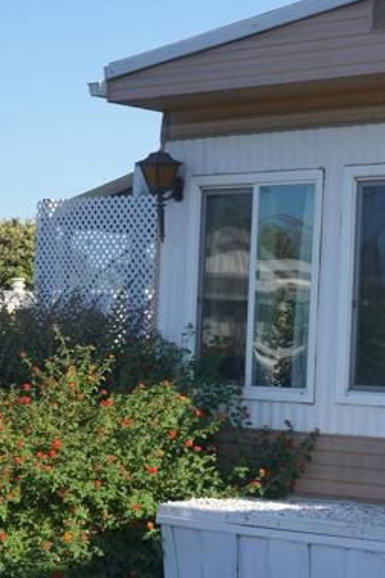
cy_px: 366
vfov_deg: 22.1
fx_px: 1476
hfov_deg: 13.2
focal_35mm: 92
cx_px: 724
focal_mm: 34
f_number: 4.5
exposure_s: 1/400
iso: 100
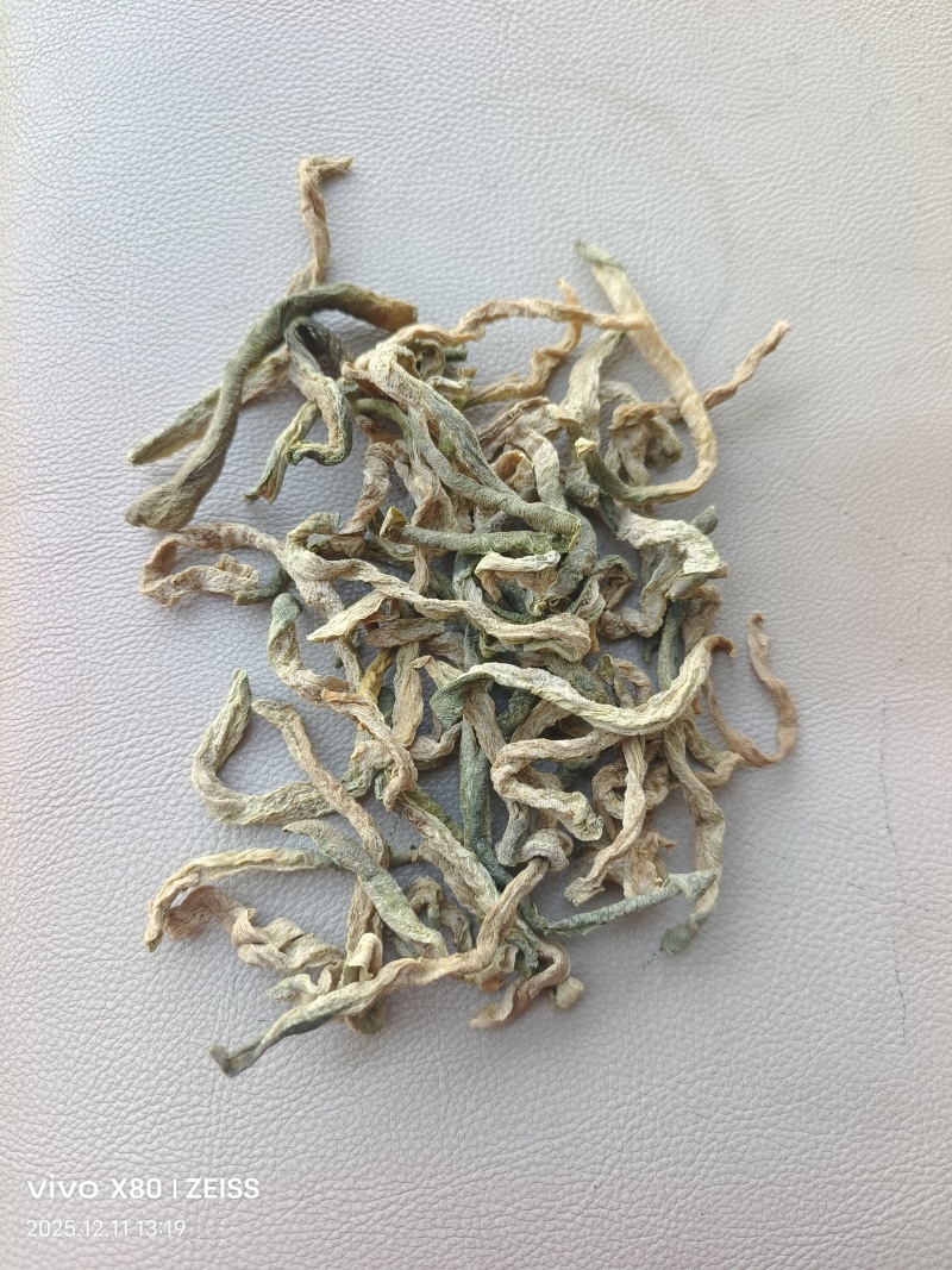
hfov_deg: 58.9
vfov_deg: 73.9
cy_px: 635
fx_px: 844
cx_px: 476
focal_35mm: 23
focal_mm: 5.5
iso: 391
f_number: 1.75
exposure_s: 1/100
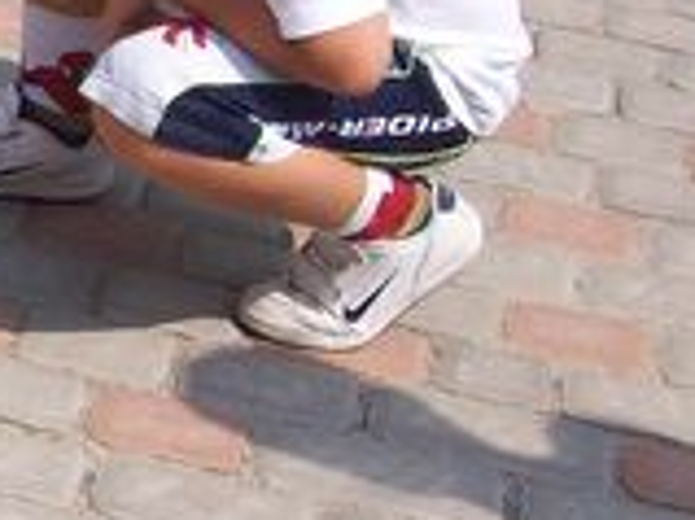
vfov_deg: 10.1
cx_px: -656
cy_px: -17
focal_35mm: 145
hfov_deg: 12.2
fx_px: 2909
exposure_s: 1/639
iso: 80
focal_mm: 6
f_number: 4.8
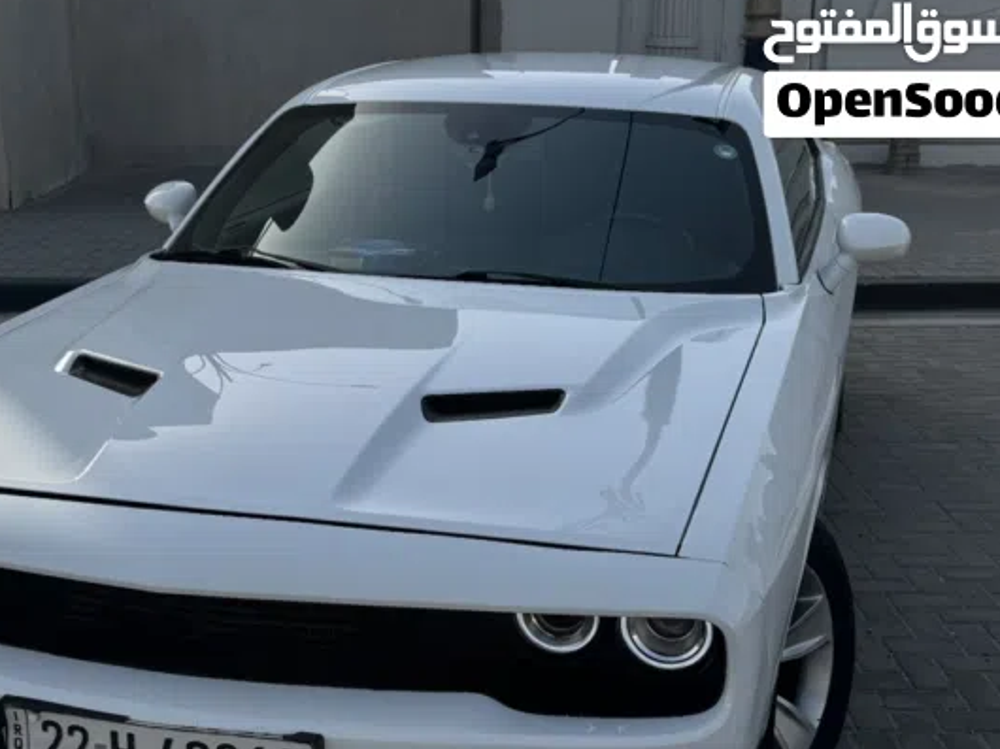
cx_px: 479
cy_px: 409
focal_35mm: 29
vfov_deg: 48.1
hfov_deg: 61.7
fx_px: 837
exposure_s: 1/7092
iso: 80
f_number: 1.78
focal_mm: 6.76
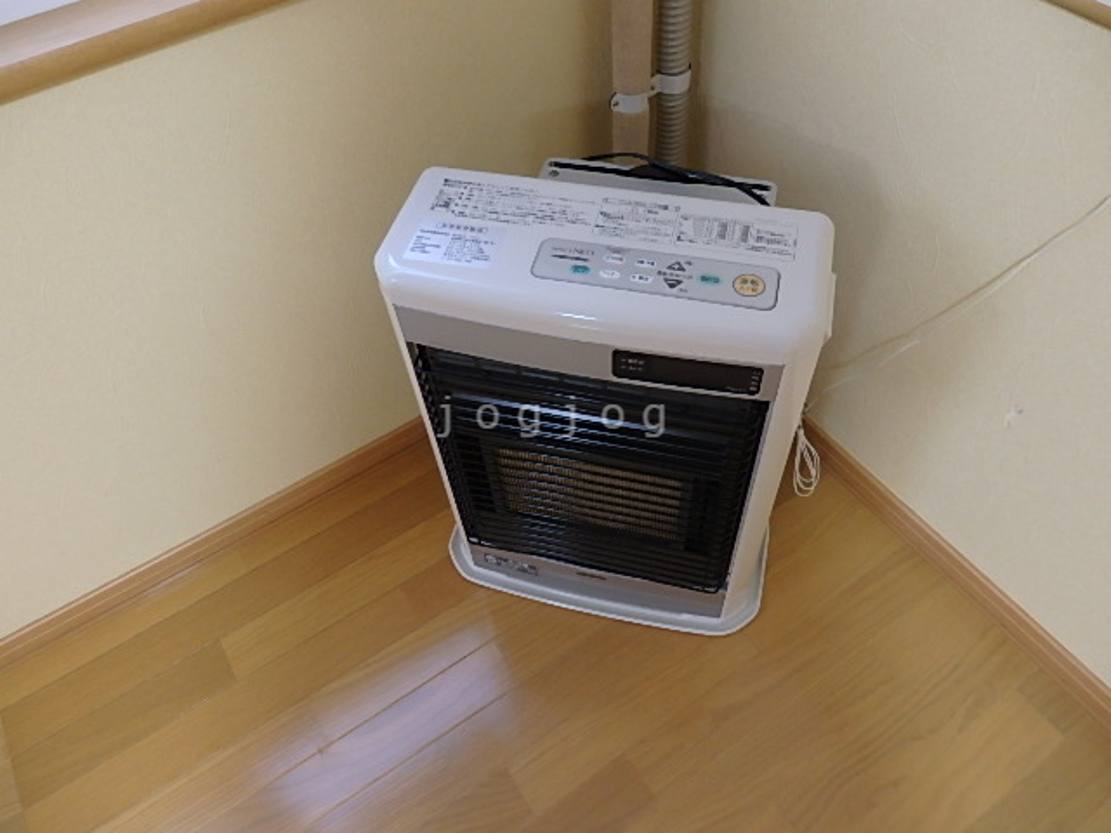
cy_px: 416
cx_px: 556
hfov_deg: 69.4
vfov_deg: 54.9
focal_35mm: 25
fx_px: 802
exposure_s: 1/30
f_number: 3
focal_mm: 4.5
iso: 320
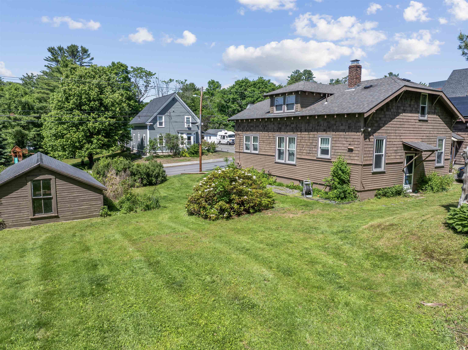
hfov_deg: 71.6
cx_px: 234
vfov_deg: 56.8
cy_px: 175
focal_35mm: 24
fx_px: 324
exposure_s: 1/1600
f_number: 2.8
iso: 100
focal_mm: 12.29
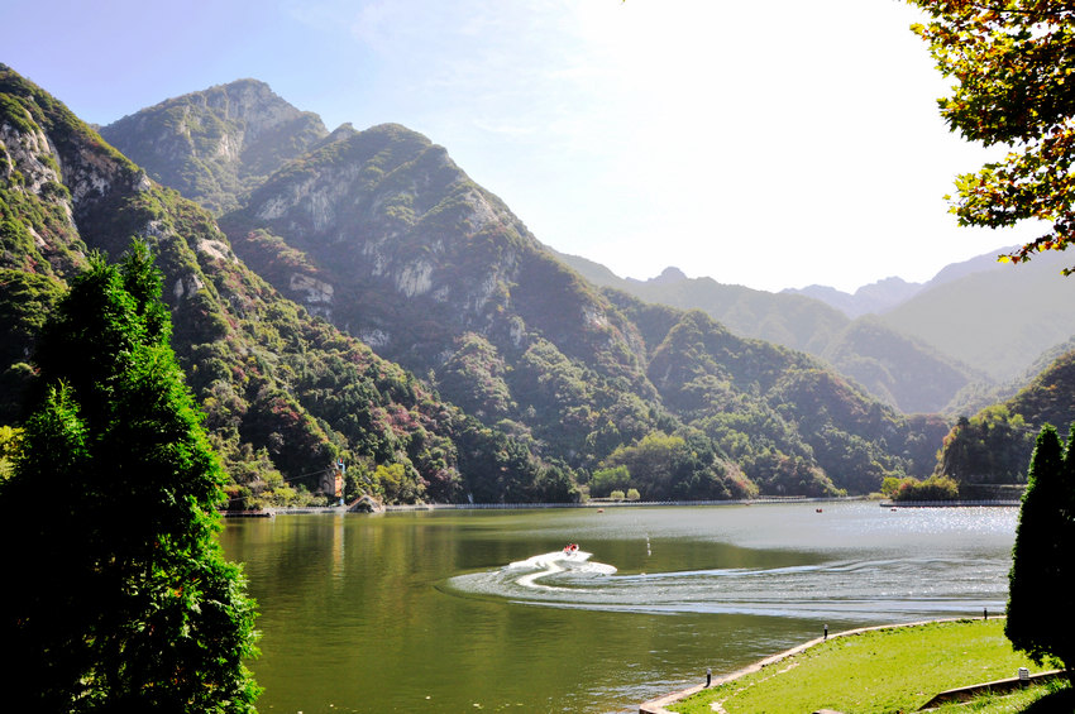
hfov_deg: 67.4
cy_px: 357
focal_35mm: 27
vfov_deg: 47.8
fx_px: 805
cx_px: 538
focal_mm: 18
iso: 200
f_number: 10
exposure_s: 1/200
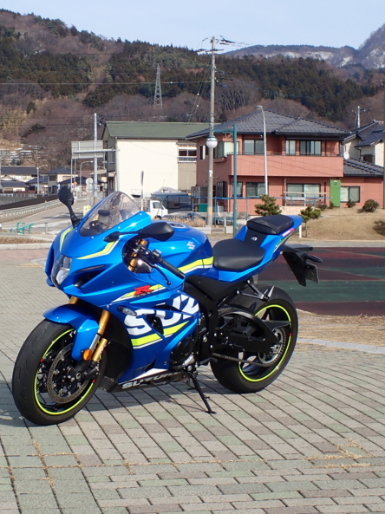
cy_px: 258
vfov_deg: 18.2
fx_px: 1603
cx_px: 127
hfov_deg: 13.7
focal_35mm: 108
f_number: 5.6
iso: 100
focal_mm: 14.41
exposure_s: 1/320
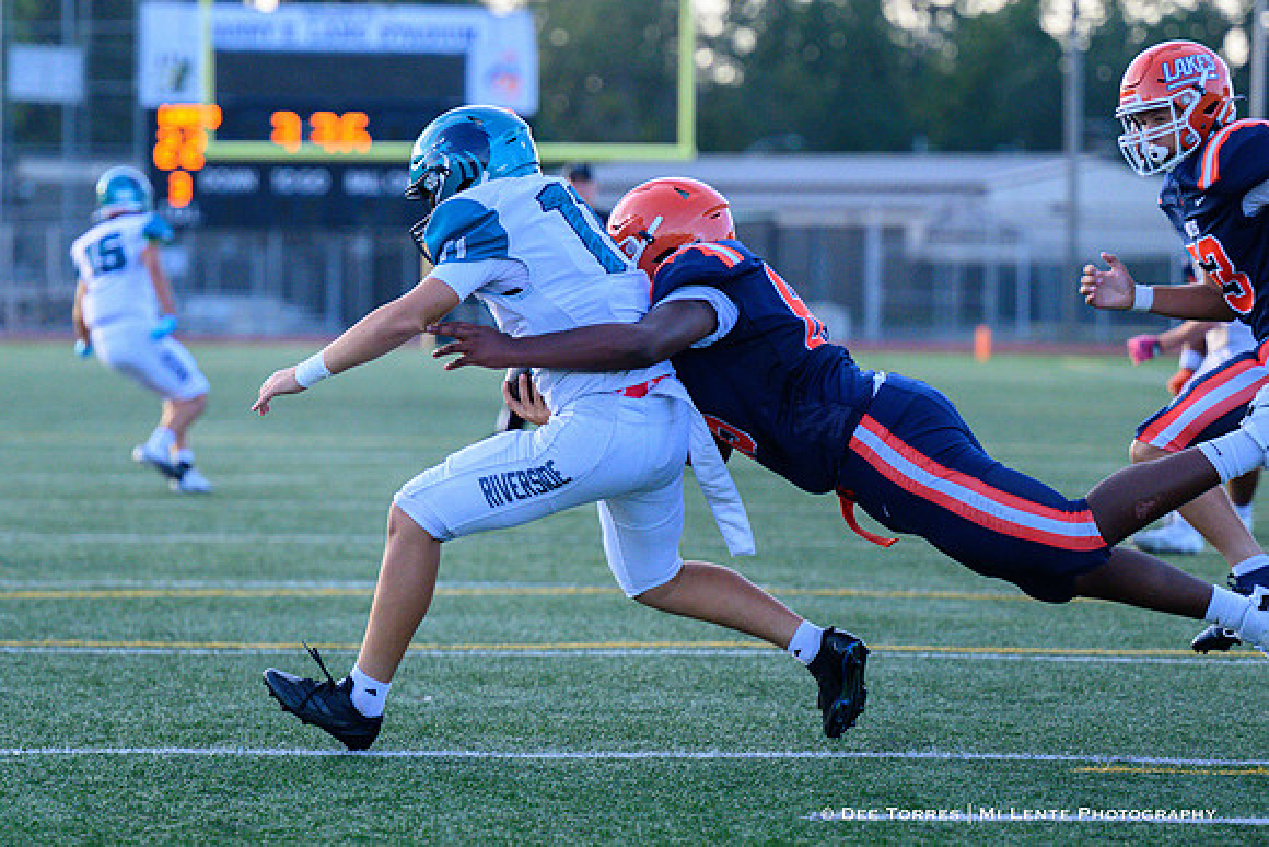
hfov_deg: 9.7
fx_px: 7499
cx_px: 536
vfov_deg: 6.5
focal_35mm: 213
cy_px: 500
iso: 2800
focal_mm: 165
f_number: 4
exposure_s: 1/2000
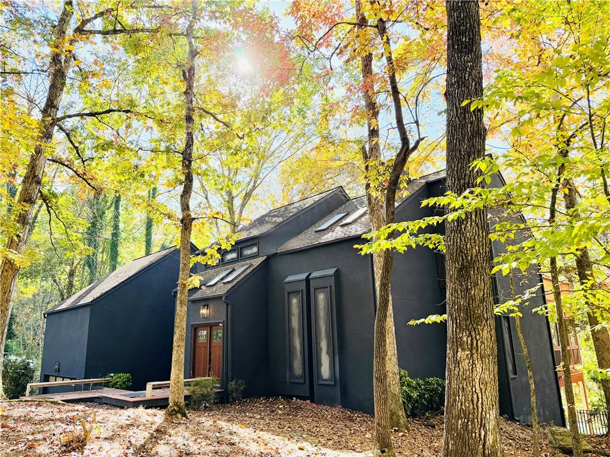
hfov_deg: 71.6
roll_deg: +1.3
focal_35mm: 24
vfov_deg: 56.8
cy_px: 228
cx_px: 305
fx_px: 423
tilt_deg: +13.9
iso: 100
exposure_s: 1/722
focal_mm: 6.76
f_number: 1.78
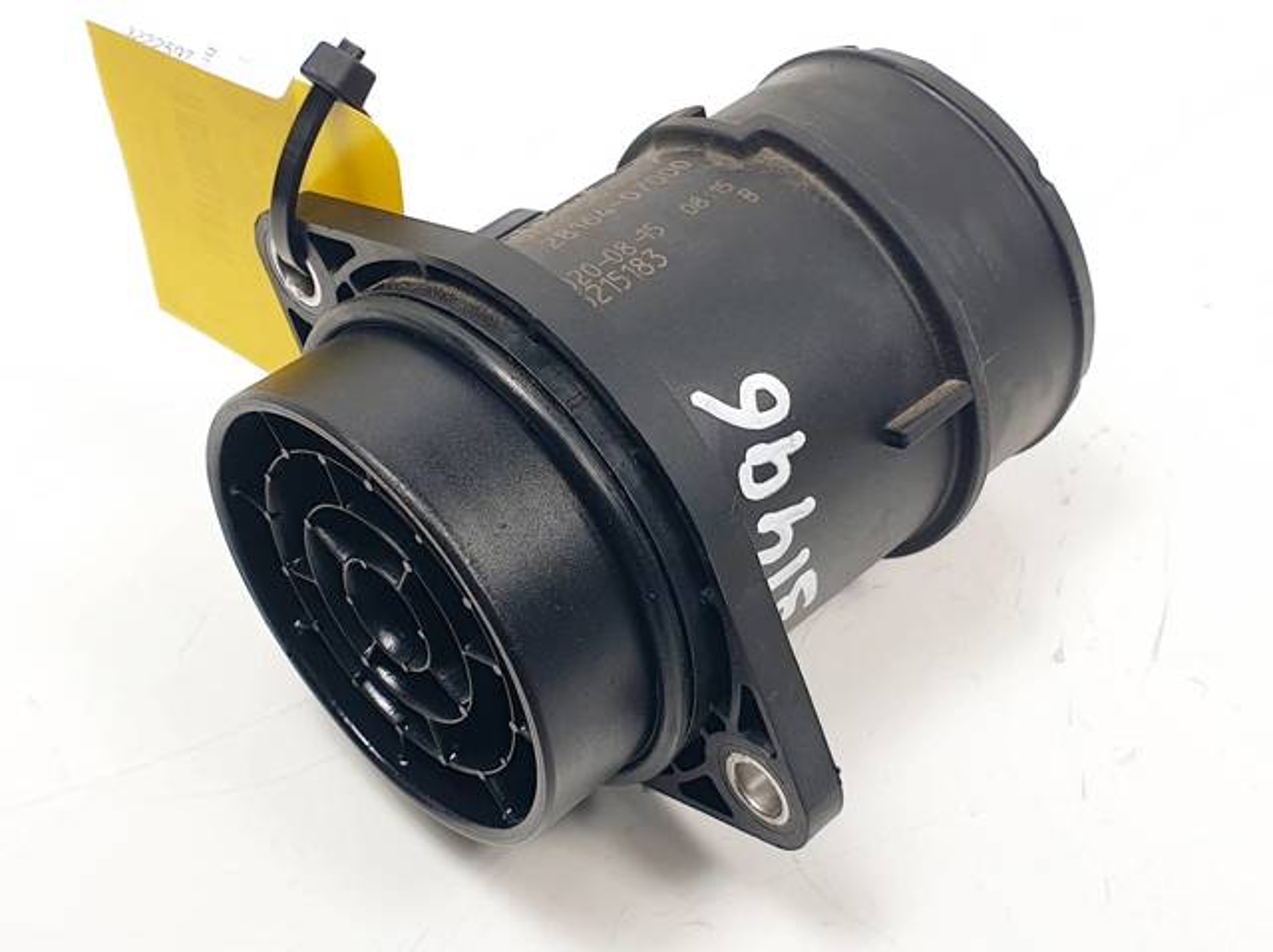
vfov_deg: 53.0
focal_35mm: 26
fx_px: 955
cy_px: 476
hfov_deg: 67.3
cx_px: 636
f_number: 2.4
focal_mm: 4.3
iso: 50
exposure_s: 1/203
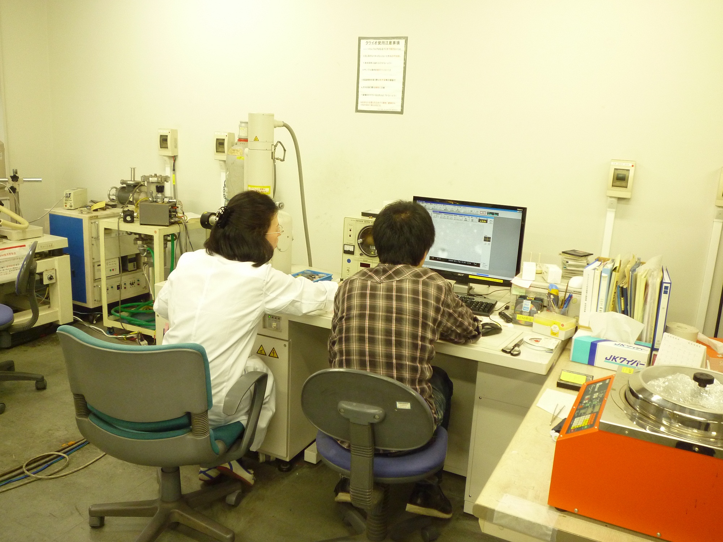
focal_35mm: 30
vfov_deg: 46.8
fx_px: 627
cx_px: 362
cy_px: 271
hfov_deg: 60.0
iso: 320
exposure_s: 1/30
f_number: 3.4
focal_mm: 5.3
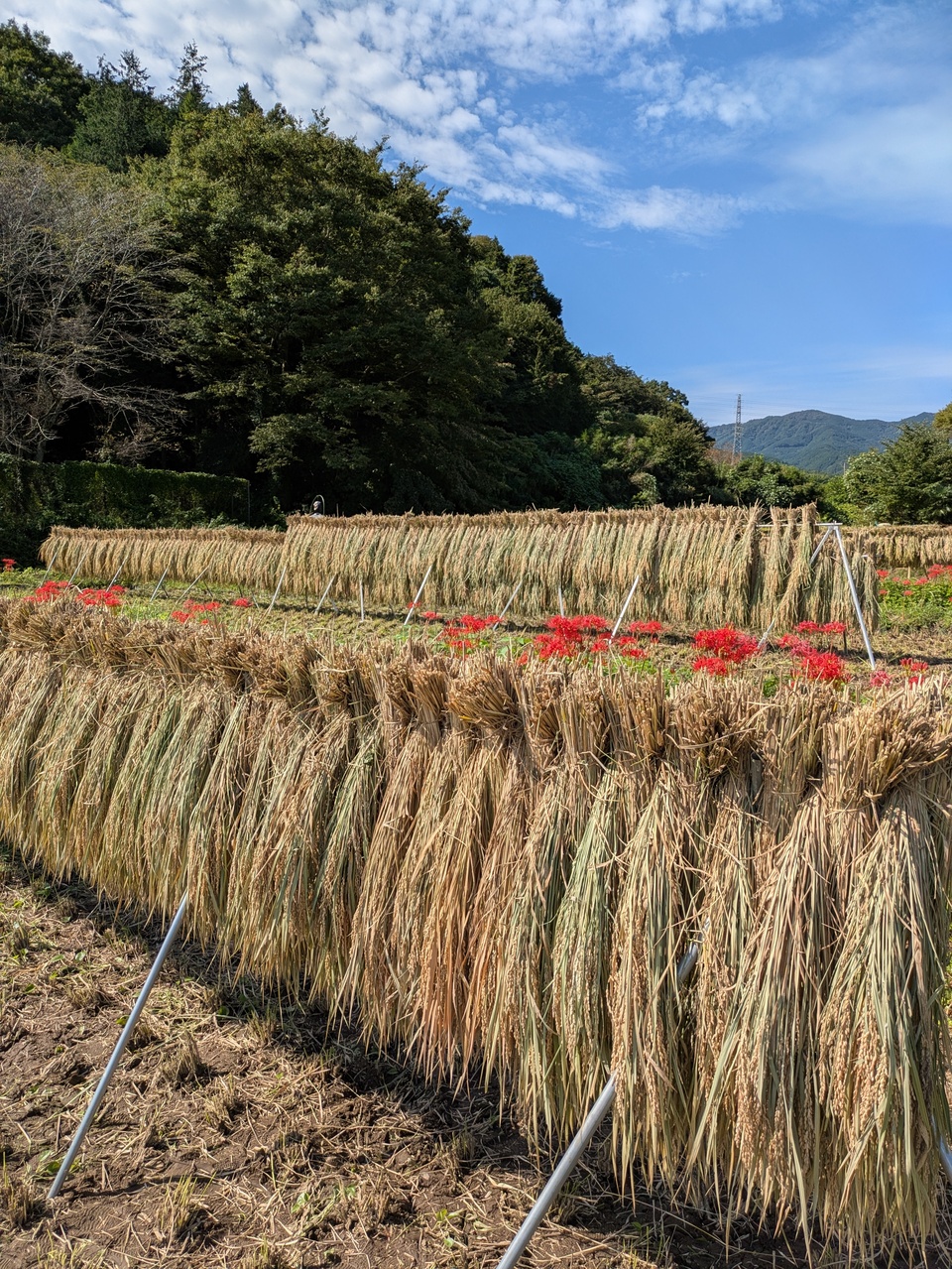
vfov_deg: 69.4
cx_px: 476
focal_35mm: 25
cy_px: 634
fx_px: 916
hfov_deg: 54.9
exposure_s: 1/2294
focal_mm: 5.43
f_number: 1.89
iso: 48
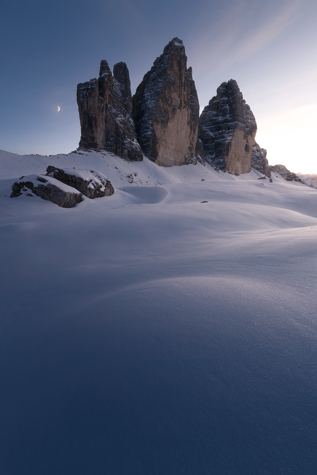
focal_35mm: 15
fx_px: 198
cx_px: 158
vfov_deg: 100.4
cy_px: 238
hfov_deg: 77.3
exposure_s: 1/15
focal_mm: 15
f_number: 14
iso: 200
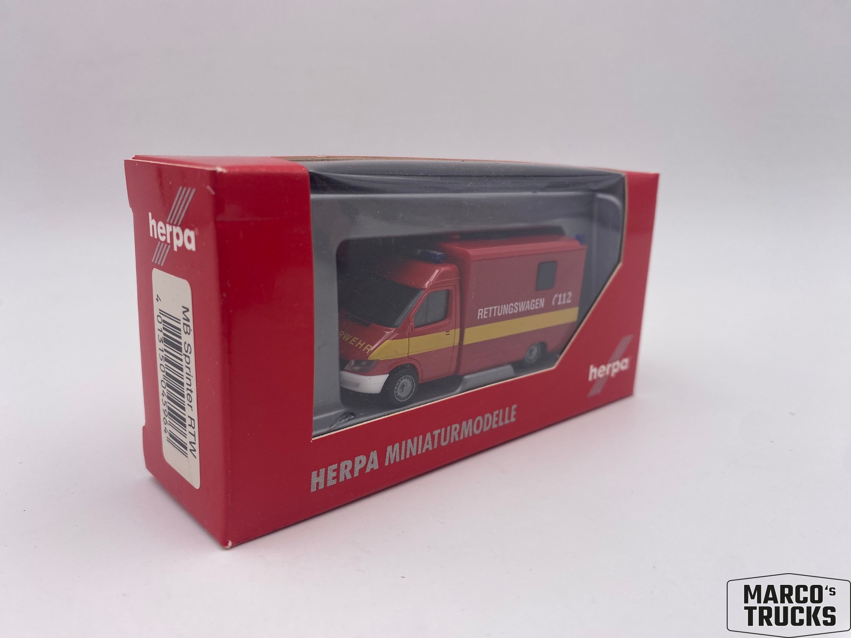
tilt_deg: -12.7
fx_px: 639
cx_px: 426
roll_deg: -0.7
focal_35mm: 26
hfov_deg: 67.3
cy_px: 319
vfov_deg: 53.1
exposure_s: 1/527
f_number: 1.8
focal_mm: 4.25
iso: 32
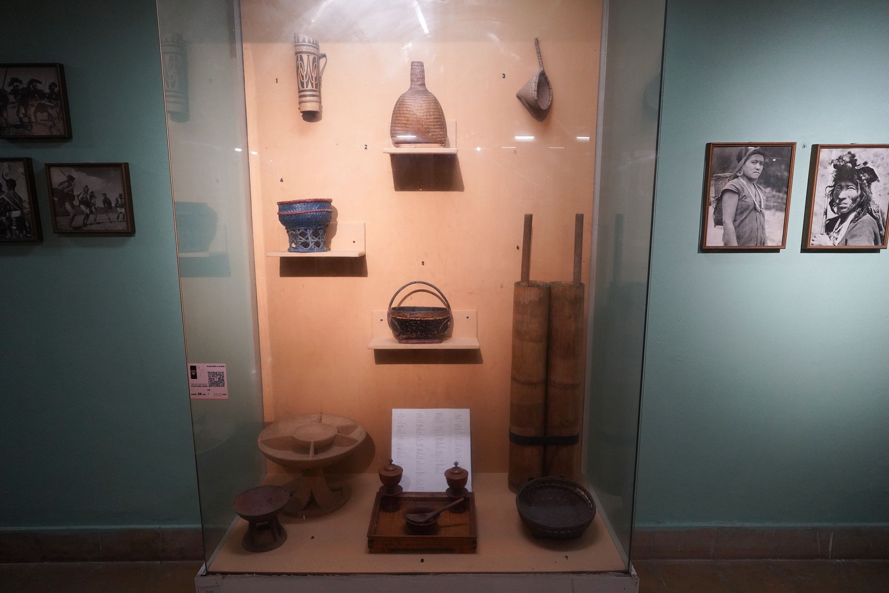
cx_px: 444
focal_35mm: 24
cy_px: 296
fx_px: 593
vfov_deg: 53.1
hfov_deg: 73.7
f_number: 6.3
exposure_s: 1/80
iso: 3200
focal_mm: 24
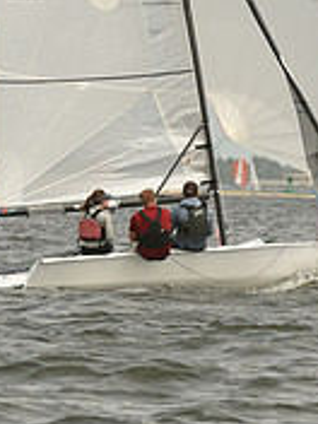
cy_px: -152
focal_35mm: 792
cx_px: 184
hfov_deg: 1.9
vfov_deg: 2.5
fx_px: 9701
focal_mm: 250
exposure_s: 1/1250
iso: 320
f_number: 7.1
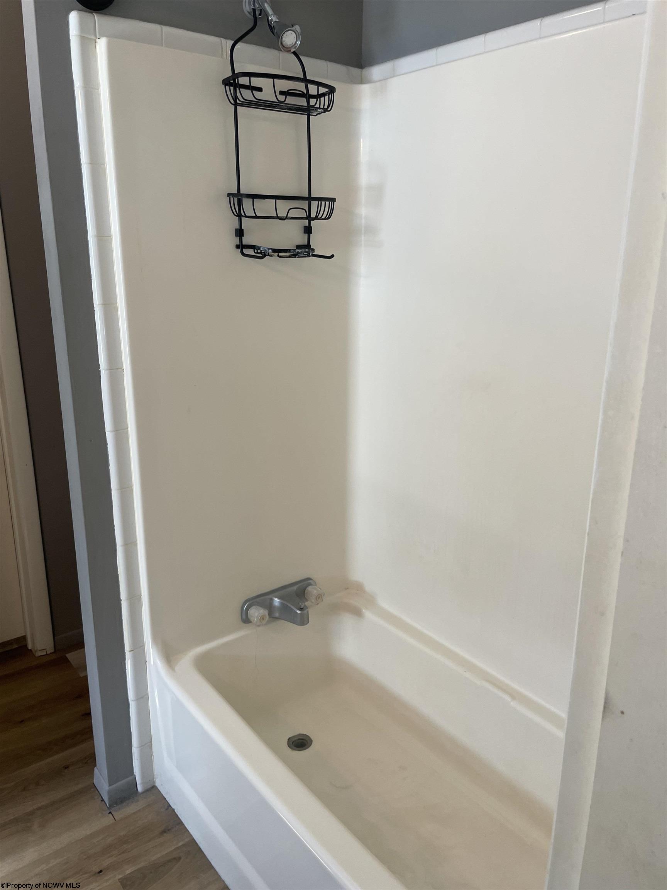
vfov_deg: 67.3
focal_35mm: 26
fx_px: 668
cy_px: 445
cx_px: 334
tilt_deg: -15.1
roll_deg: -0.6
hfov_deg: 53.1
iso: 64
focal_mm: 4.2
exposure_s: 1/60
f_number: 1.6
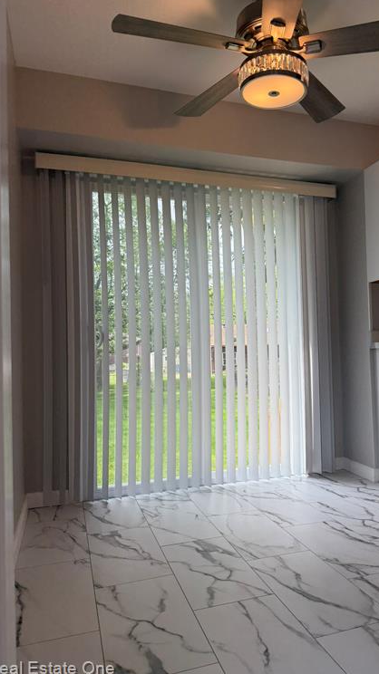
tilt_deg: +2.9
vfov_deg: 69.9
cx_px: 245
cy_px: 333
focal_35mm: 27
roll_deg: +1.9
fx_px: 483
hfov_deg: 42.4
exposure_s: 1/435
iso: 80
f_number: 1.78
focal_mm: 6.76
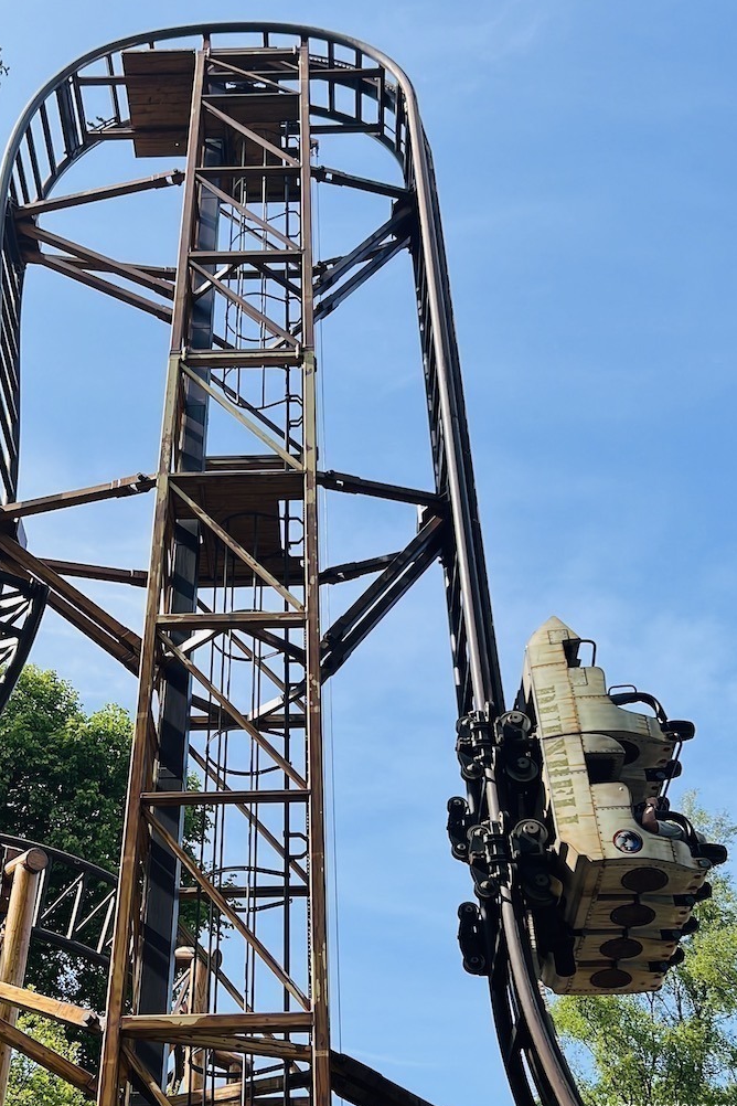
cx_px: 335
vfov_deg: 55.8
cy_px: 556
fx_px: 1044
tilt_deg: +39.9
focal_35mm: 34
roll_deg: +0.3
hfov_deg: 38.9
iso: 50
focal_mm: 5.7
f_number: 1.5
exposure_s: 1/3077
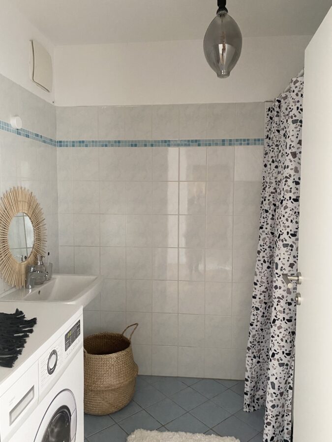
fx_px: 332
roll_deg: -0.4
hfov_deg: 53.1
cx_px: 166
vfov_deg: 67.3
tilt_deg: -3.9
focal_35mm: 26
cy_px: 221
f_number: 1.8
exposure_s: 1/60
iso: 400
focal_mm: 4.25
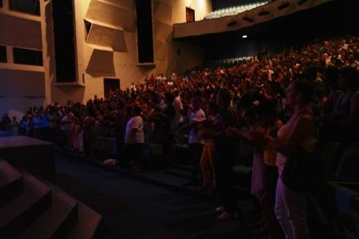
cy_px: 120
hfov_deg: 57.3
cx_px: 180
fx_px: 329
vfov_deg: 39.9
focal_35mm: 33
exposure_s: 1/10
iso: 400
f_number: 3.5
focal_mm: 22
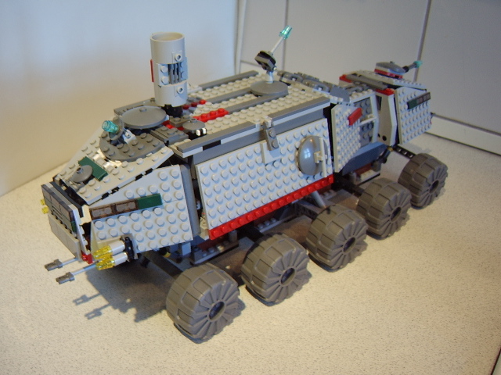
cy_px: 188
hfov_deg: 58.4
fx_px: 449
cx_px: 250
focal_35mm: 31
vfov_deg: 45.4
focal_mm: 8.13
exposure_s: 1/18
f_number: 2.7
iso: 100
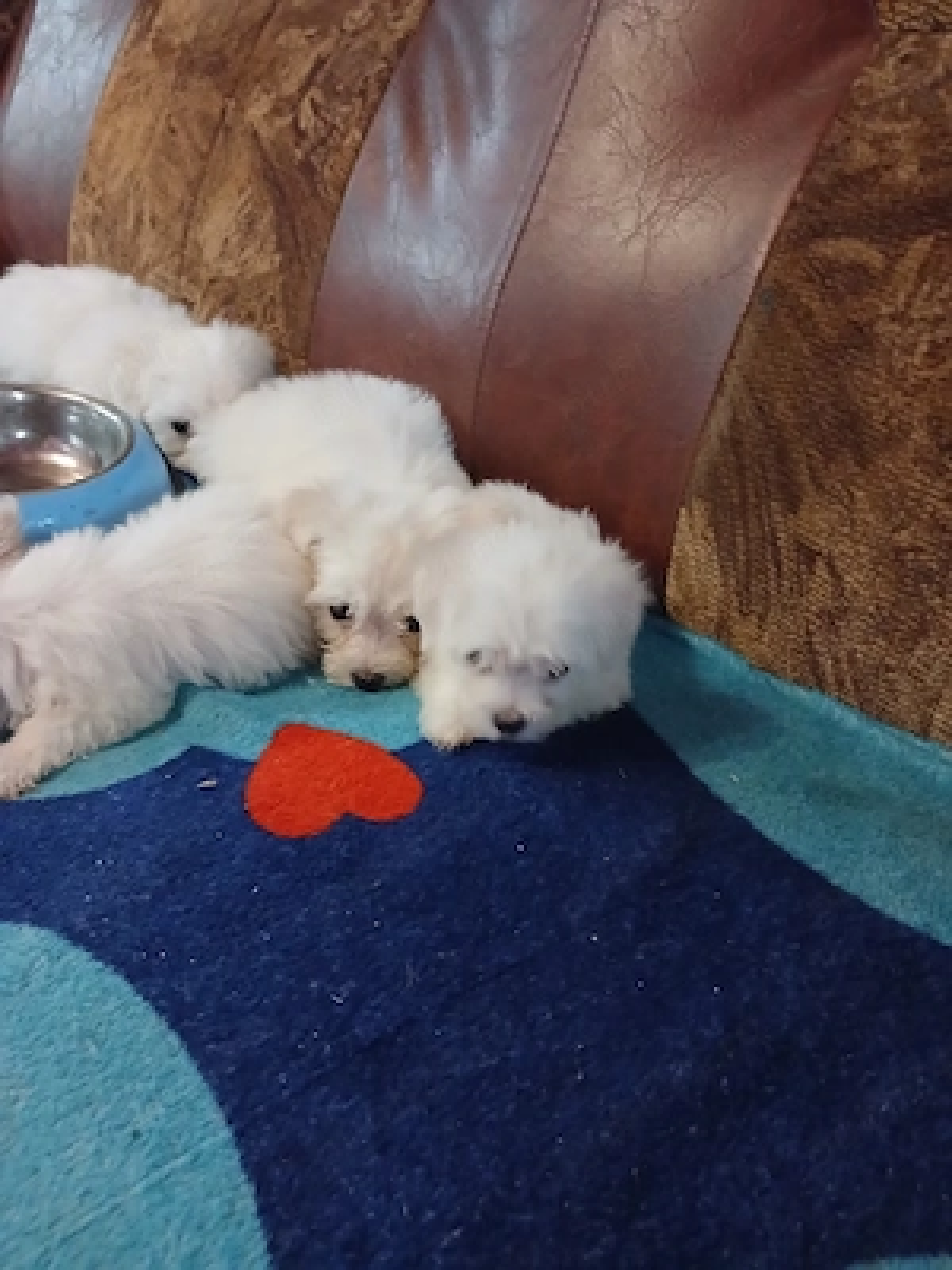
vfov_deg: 65.3
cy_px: 635
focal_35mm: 27
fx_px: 990
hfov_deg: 51.4
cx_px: 476
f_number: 1.8
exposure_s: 1/16.7
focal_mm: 3.98
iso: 800
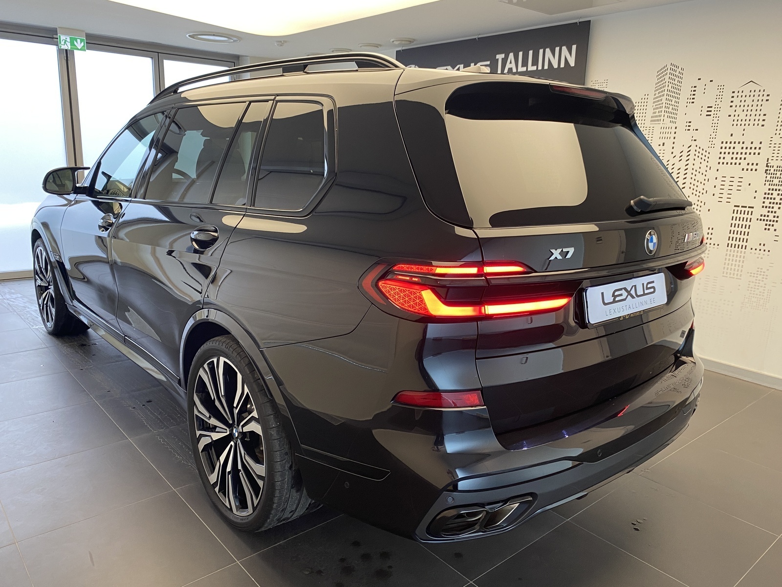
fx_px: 587
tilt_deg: -13.2
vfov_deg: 53.1
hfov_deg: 67.3
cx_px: 391
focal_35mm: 26
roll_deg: -1.2
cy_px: 294
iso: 125
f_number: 1.8
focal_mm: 4.25
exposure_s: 1/60
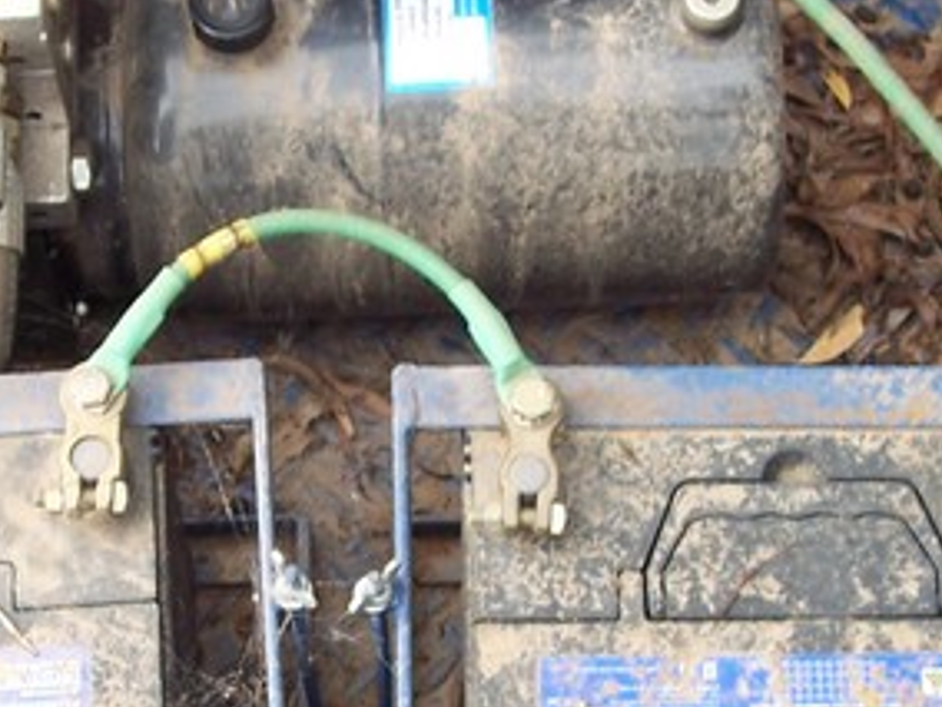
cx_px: 232
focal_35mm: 110
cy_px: 325
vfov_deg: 13.5
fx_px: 2993
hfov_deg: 17.8
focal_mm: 8
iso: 100
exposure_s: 1/60
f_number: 3.4
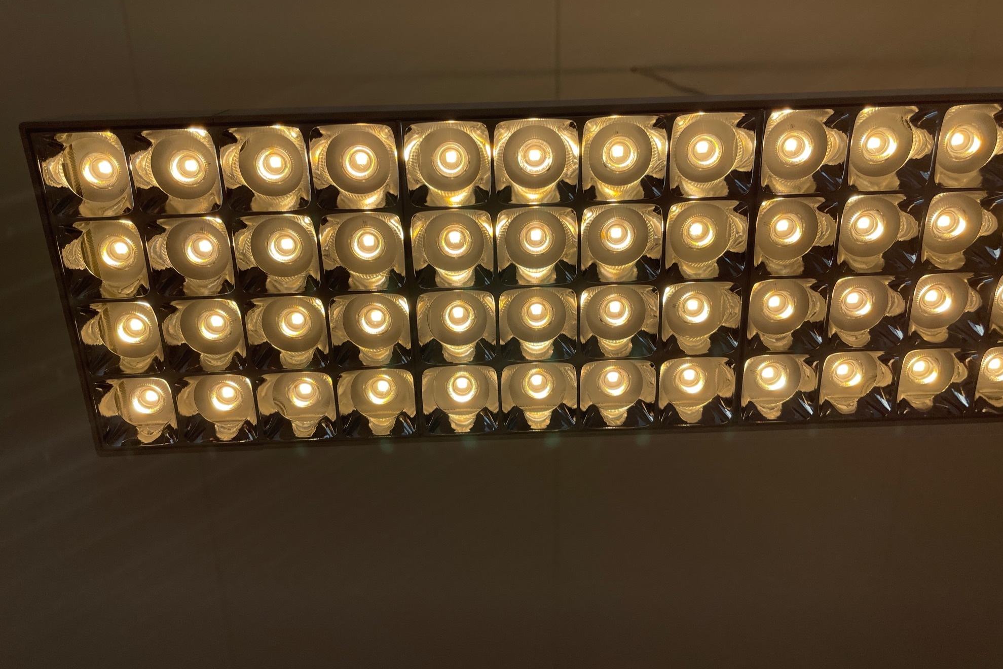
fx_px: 780
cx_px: 495
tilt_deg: +69.4
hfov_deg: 65.5
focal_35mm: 28
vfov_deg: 46.3
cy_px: 304
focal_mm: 5.1
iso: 32
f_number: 1.6
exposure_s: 1/3448
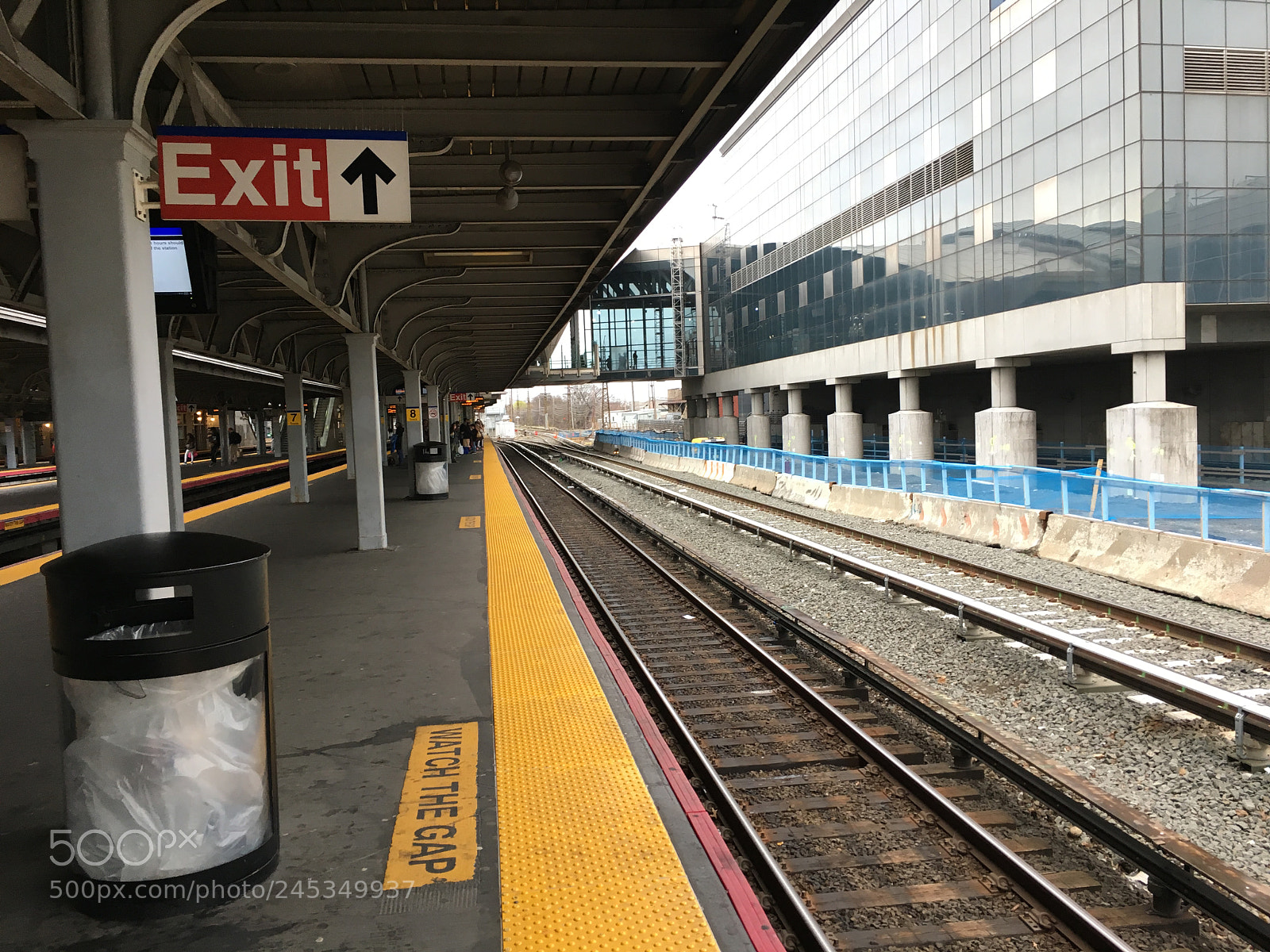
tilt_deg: -3.0
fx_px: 1064
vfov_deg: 48.2
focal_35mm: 29
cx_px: 635
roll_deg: +2.9
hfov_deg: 61.7
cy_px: 476
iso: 25
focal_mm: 4.15
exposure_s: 1/30
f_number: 2.2
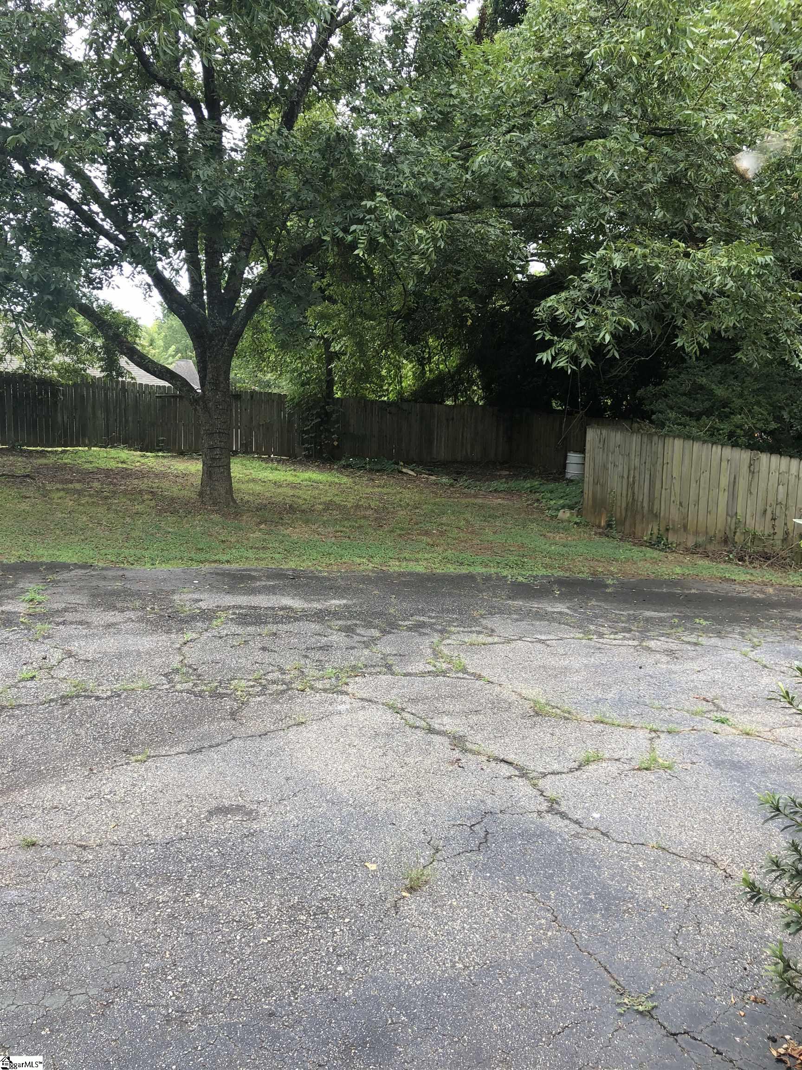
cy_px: 535
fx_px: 865
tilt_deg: -7.3
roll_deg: -0.6
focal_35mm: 28
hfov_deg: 49.7
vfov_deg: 63.4
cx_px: 401
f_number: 1.8
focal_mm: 4
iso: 20
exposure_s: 1/232
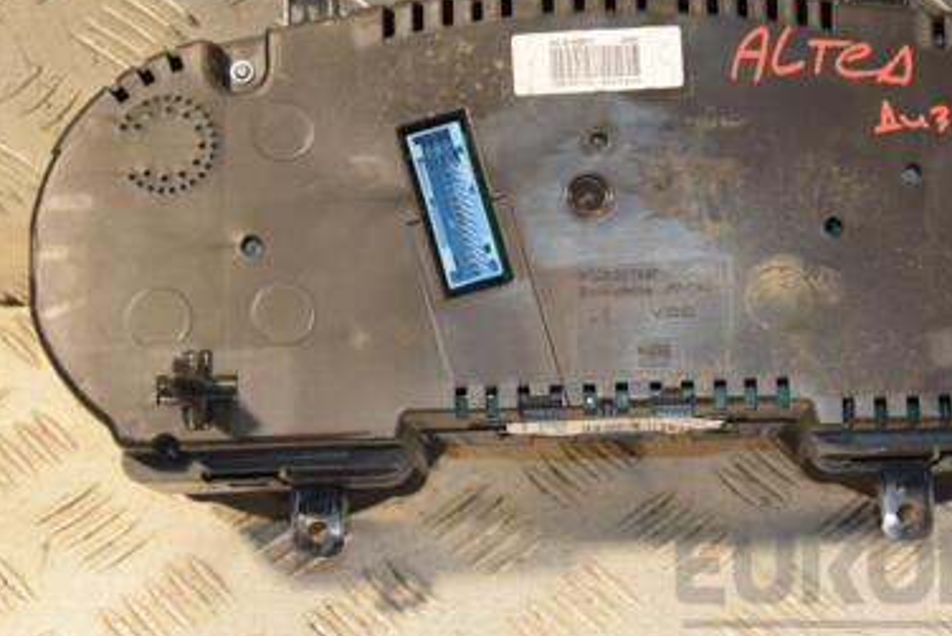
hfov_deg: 22.3
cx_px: 628
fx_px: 2407
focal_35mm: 91
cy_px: 228
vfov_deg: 15.0
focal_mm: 38
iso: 800
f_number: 5
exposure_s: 1/160
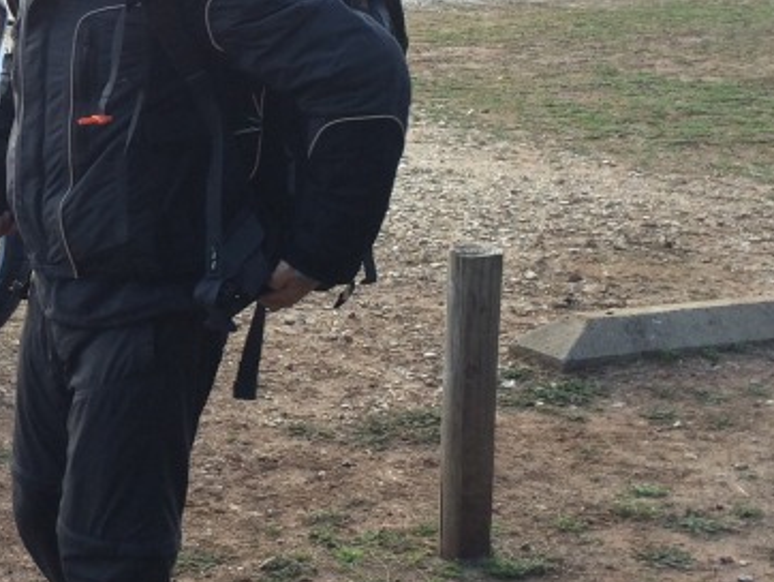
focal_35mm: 82
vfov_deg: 17.8
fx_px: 1835
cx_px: -81
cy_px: 98
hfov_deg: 22.5
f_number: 2.2
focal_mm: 4.15
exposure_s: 1/120
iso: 40
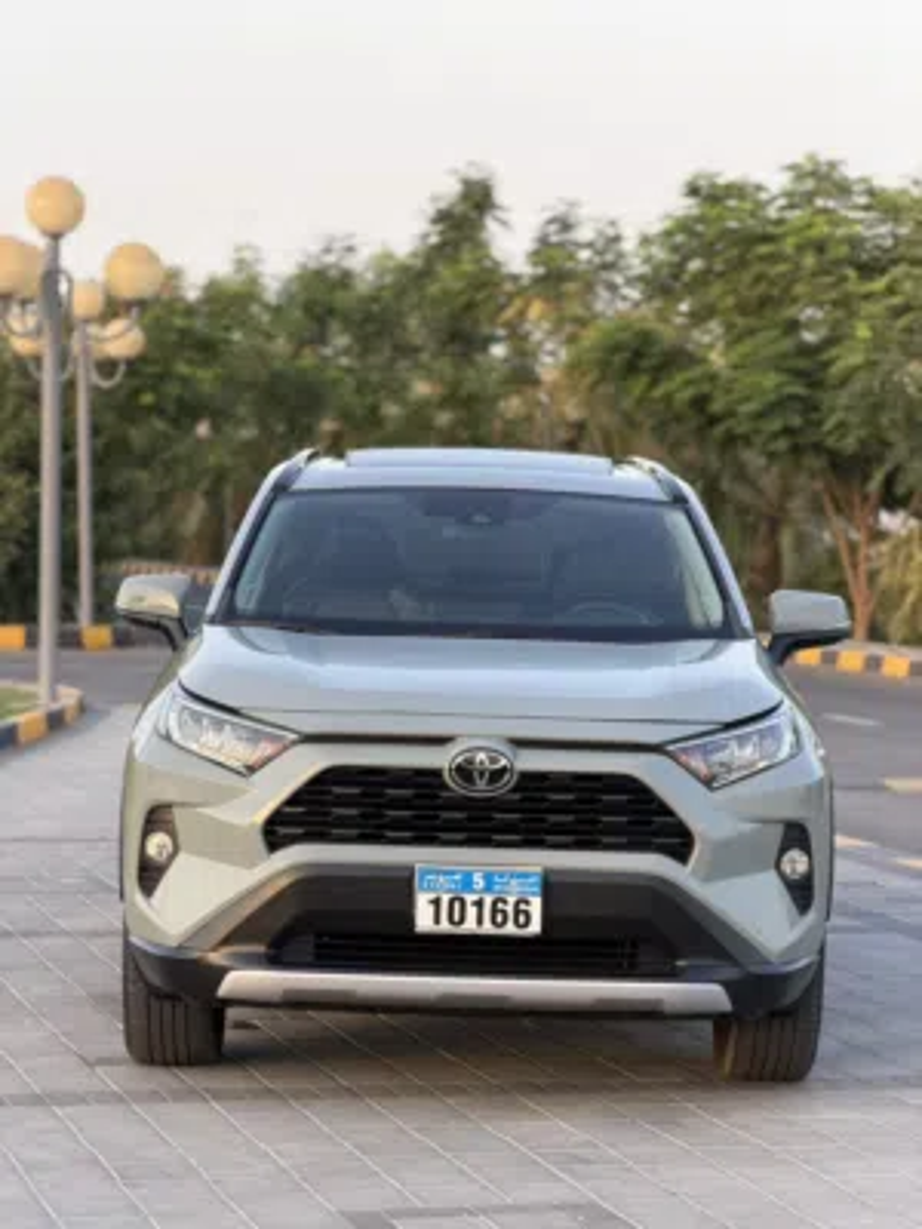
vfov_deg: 19.6
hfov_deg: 14.8
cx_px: 461
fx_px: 3551
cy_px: 614
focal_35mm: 100
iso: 64
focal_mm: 16.89
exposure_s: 1/121
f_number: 2.8
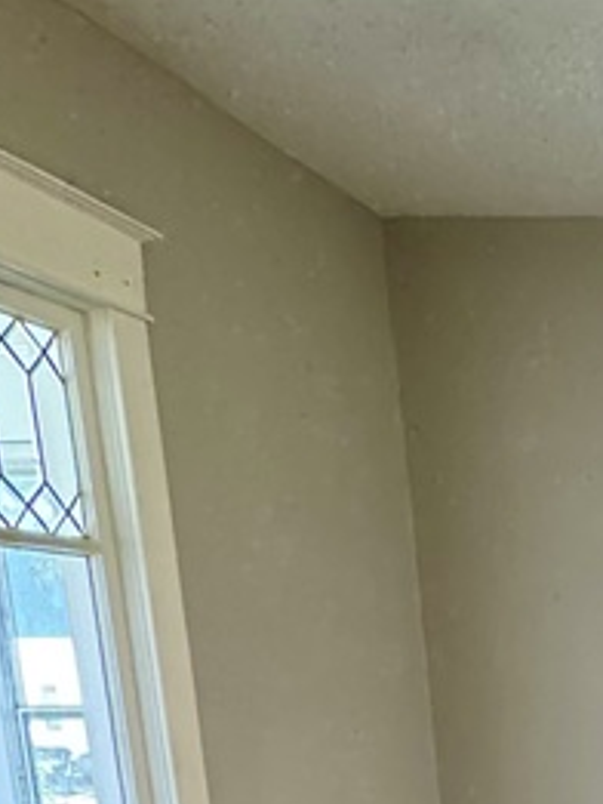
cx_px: 1055
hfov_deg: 19.5
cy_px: 940
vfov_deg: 29.1
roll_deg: +1.8
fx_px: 1346
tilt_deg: -9.9
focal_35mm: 58
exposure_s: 1/60
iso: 400
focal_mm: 2.22
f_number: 2.2
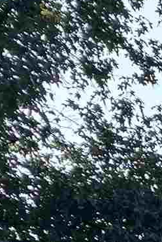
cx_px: 928
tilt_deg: +0.8
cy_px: 730
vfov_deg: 8.4
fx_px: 1390
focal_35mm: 206
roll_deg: +0.2
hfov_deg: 4.9
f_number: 1.78
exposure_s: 1/842
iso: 80
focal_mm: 6.76
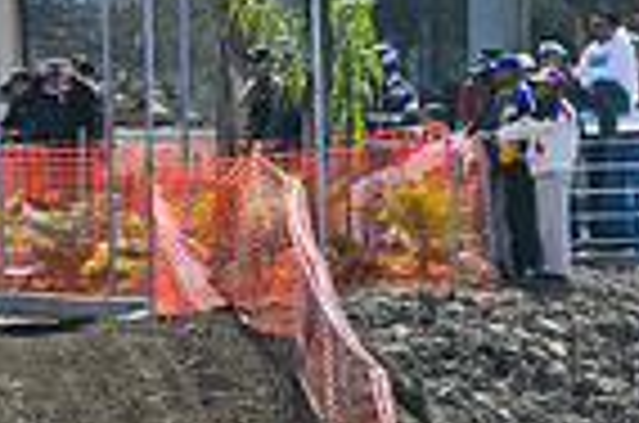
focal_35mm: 901
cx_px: -148
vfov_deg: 1.5
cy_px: 272
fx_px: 15957
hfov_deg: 2.3
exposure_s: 1/1600
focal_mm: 220
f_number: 11
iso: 800
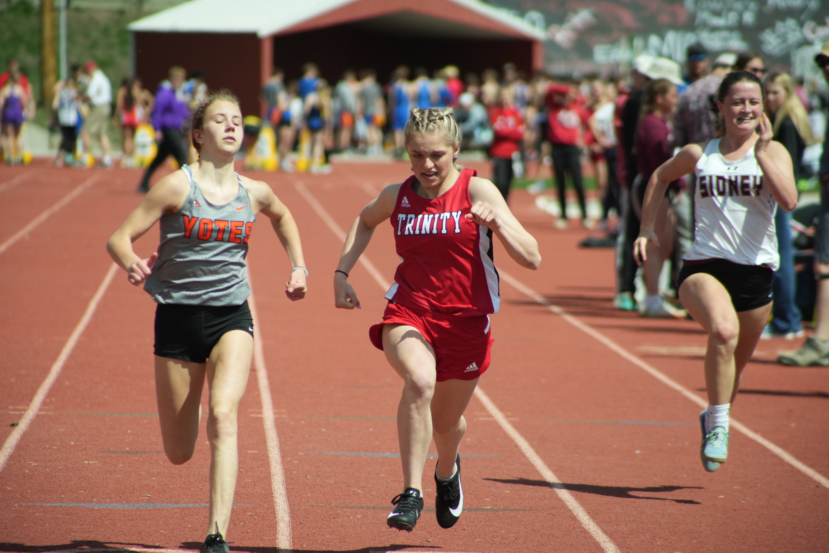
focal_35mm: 300
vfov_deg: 4.6
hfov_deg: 6.9
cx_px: 414
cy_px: 276
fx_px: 6908
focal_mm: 300
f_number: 7.1
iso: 1600
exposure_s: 1/6400
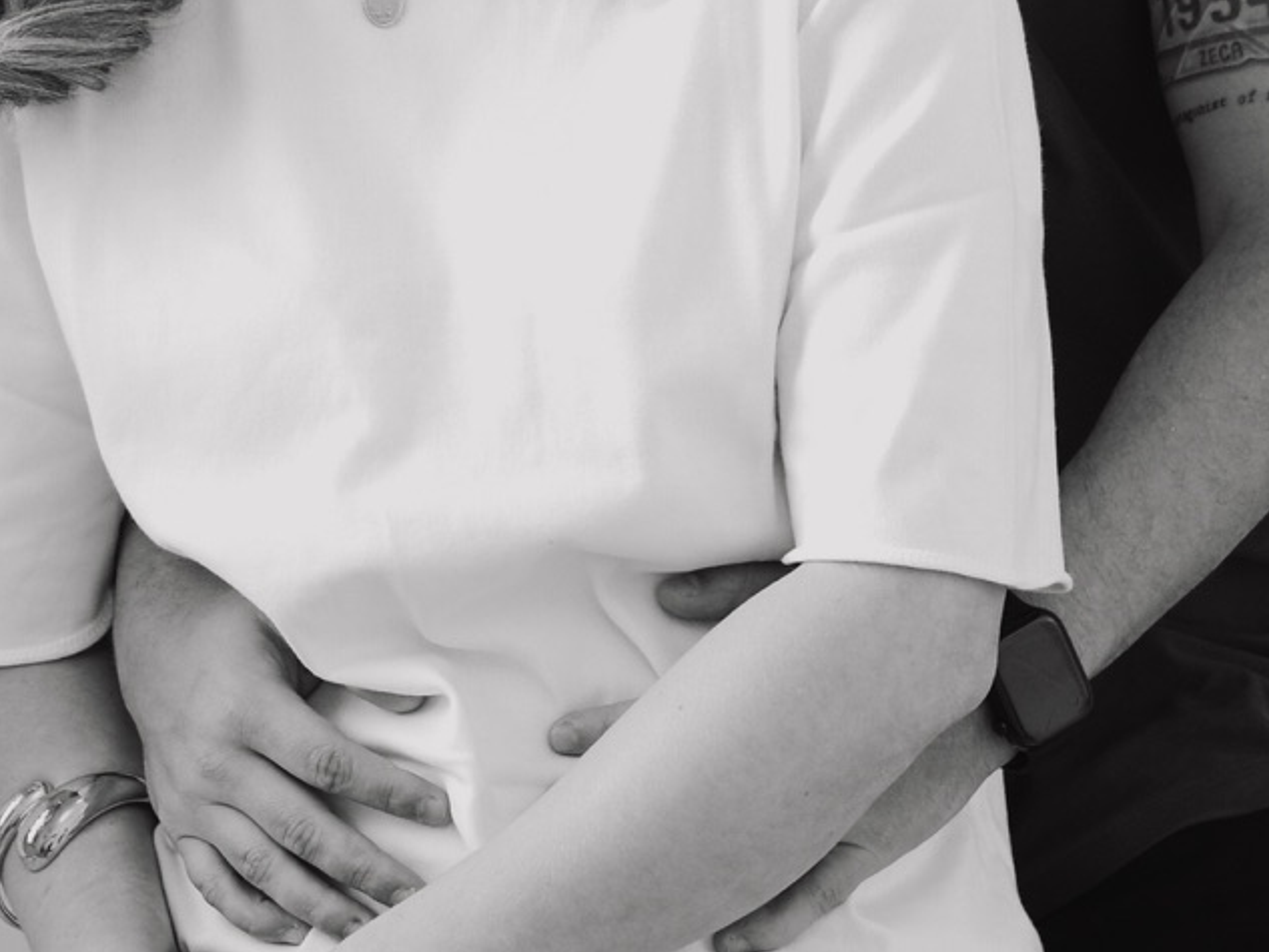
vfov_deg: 9.0
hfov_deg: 12.0
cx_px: 633
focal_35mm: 164
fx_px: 6013
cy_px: -48
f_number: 8
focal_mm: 60
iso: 560
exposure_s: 1/250
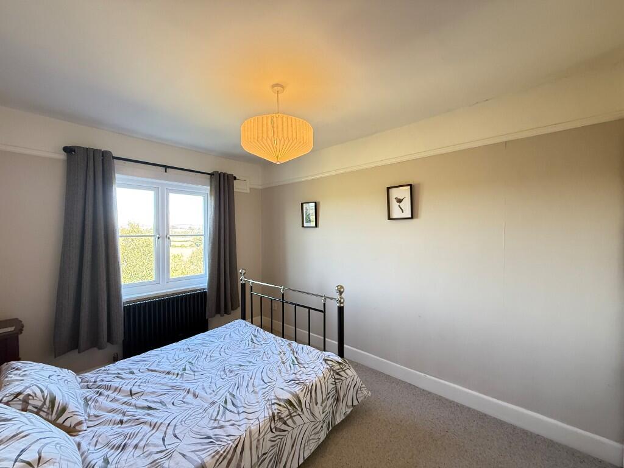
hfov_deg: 102.1
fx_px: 252
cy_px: 234
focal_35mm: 14
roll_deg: +0.1
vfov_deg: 85.7
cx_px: 312
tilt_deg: -0.3
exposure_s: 1/60
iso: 400
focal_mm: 2.22
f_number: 2.2
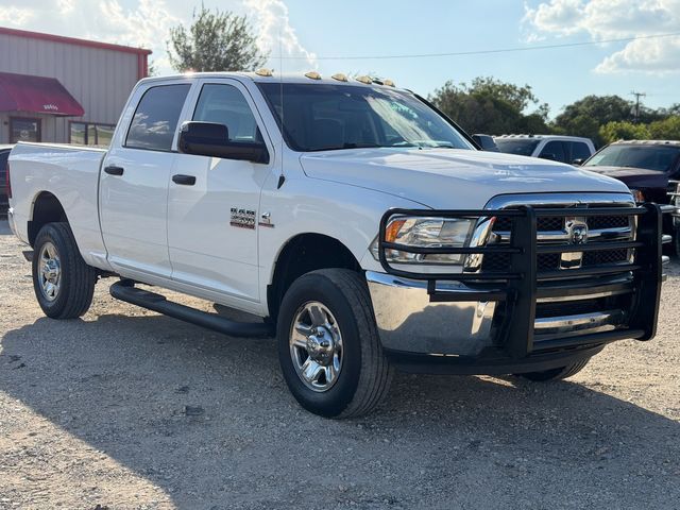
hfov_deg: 39.7
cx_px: 340
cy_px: 255
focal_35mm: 48
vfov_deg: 30.3
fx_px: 943
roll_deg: -1.8
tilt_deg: -4.8
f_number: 1.78
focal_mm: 6.76
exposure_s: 1/4329
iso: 100
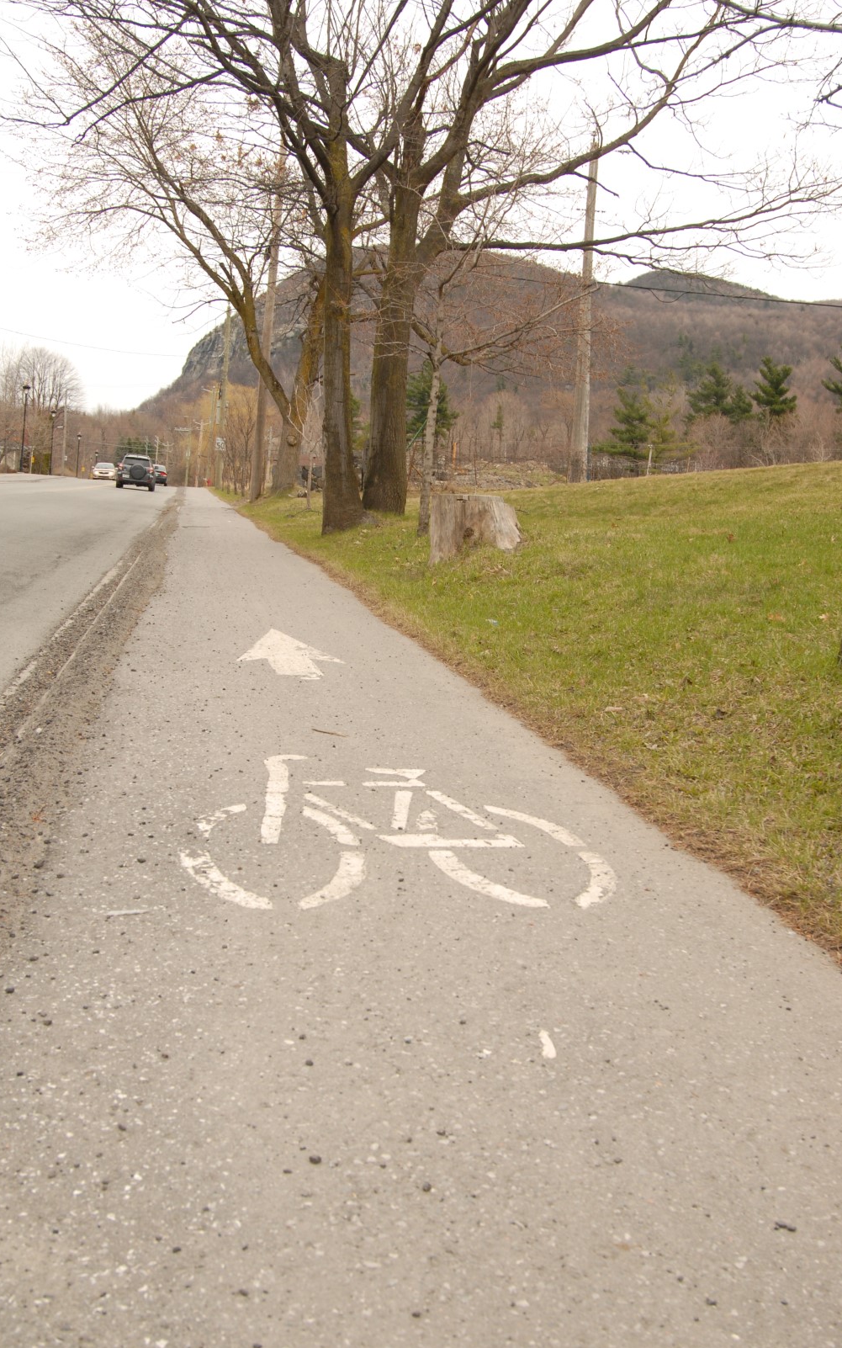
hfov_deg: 34.4
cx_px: 406
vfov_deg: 52.8
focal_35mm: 37
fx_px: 1359
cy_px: 677
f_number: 6.3
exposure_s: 1/400
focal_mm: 24
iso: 320
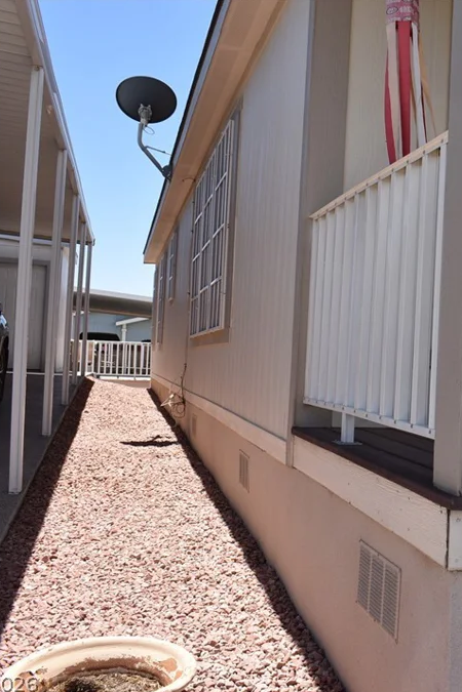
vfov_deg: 47.4
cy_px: 349
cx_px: 461
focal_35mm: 41
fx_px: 789
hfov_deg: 30.4
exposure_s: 1/320
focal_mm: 18
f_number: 9
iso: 200
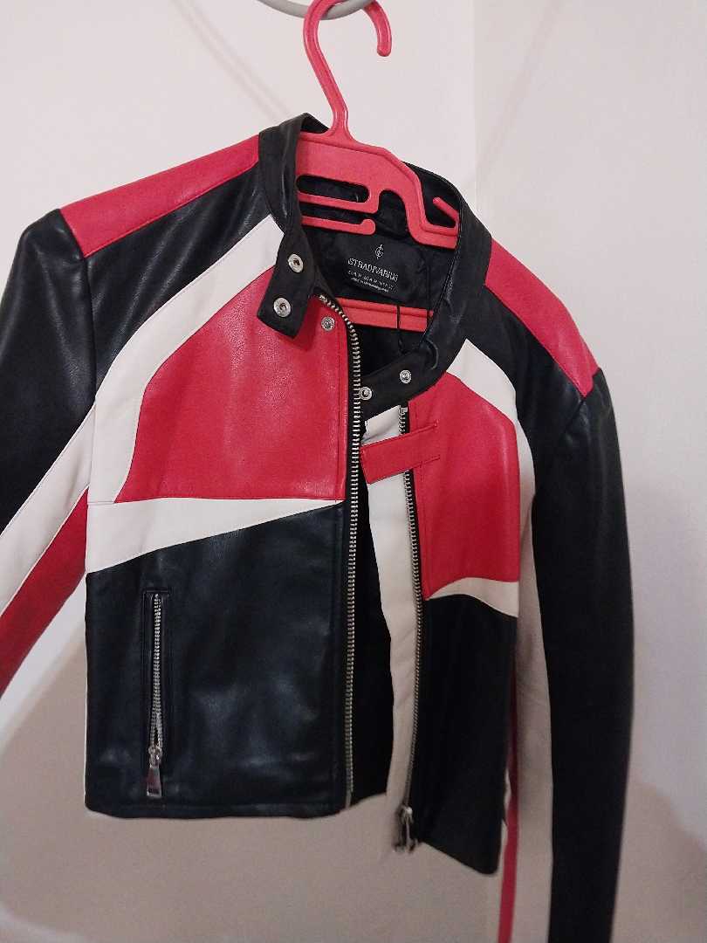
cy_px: 472
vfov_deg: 67.3
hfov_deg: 53.1
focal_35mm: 26
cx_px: 354
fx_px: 708
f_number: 1.8
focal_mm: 4
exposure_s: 1/17
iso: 400
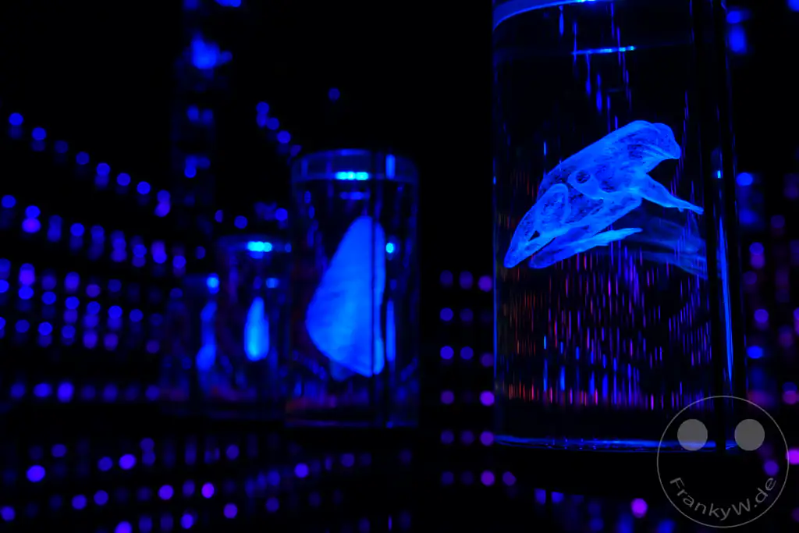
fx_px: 799
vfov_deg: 36.9
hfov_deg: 53.1
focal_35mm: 36
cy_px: 266
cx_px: 400
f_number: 3.2
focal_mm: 13.31
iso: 100
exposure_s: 1/60
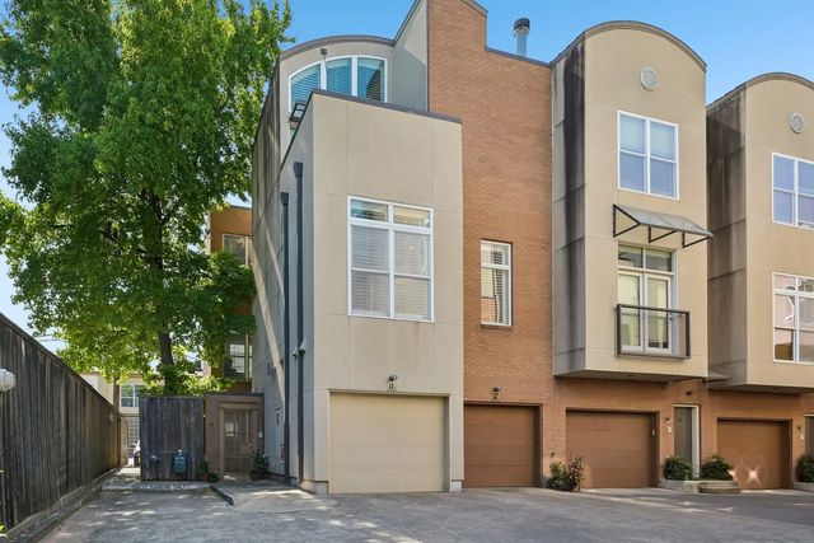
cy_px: 272
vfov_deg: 58.4
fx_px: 486
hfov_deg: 79.9
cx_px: 407
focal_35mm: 22
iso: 400
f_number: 8
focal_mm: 21.5
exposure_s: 1/320
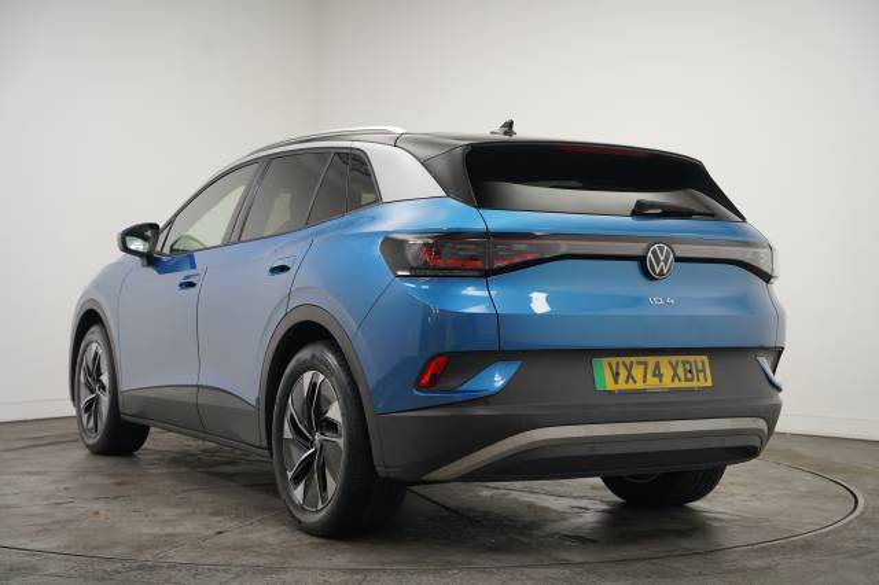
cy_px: 292
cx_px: 440
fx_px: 1276
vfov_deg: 25.8
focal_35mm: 52
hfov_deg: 38.0
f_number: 4
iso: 1600
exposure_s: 1/160
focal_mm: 52.3
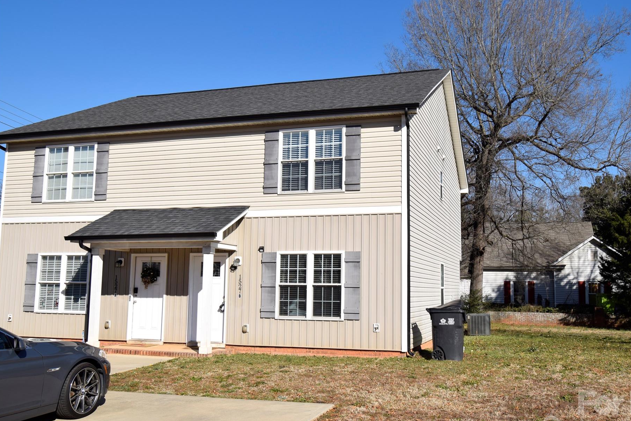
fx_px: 596
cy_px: 220
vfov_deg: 38.9
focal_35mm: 34
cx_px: 355
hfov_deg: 55.6
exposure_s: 1/400
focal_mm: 20
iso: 200
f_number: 10
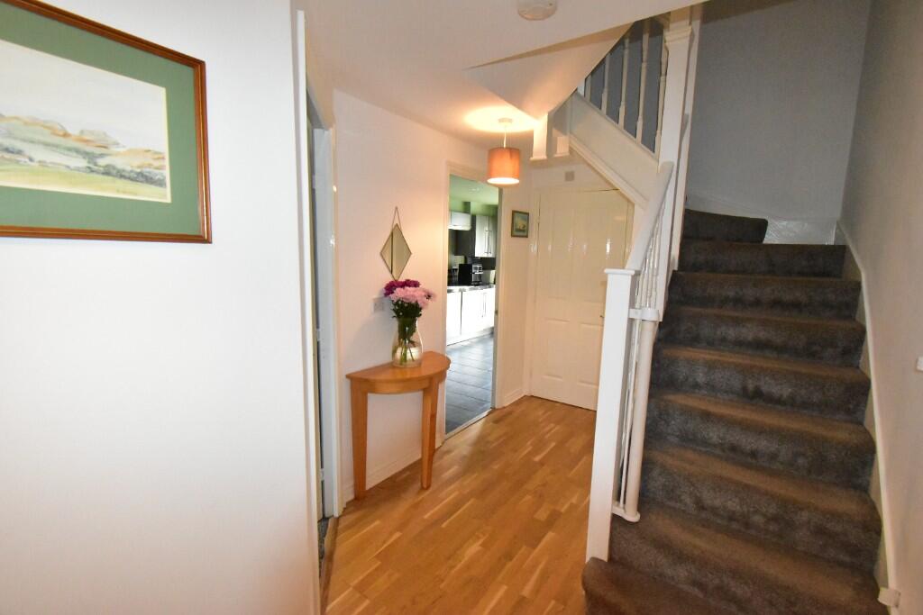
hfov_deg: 100.4
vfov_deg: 77.3
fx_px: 385
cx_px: 462
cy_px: 308
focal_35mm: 15
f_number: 7.1
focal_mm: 10
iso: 8000
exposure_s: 1/200
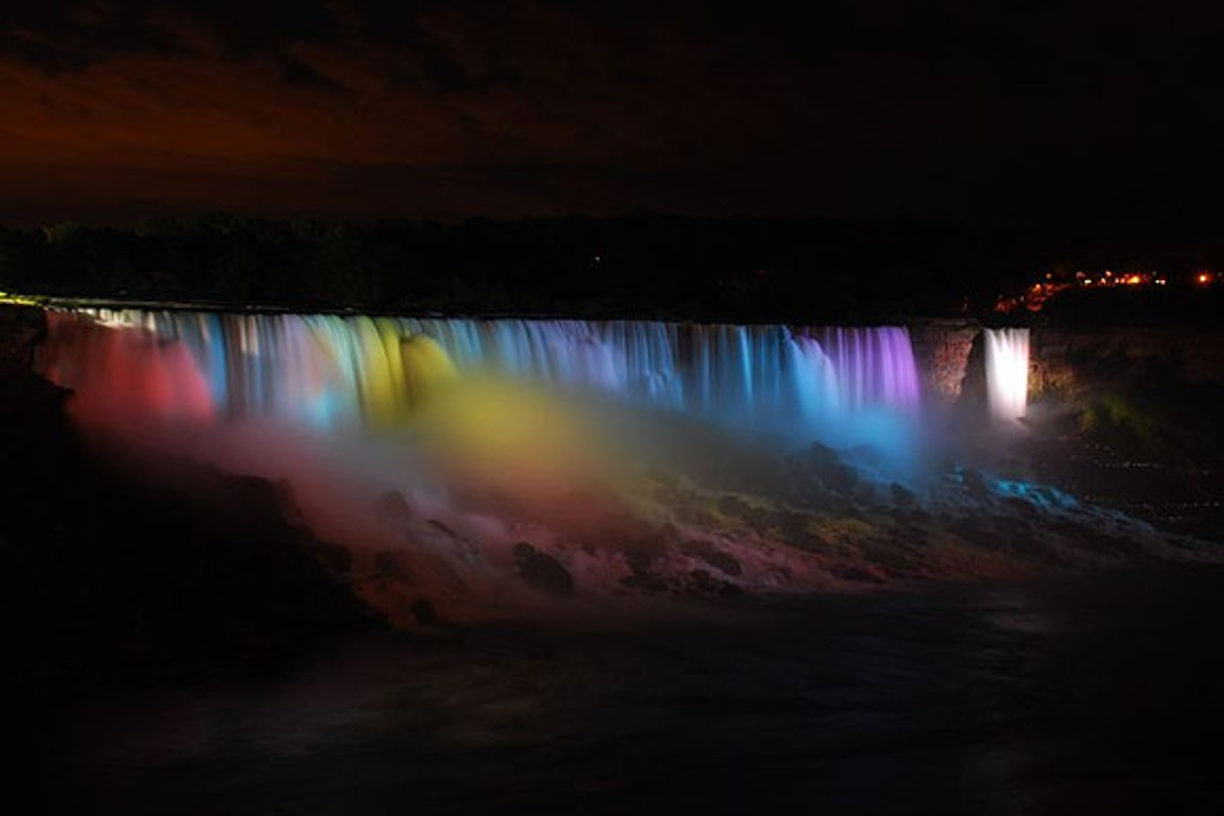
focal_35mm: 48
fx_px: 1632
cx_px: 612
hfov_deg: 41.1
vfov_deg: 28.1
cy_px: 408
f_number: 8
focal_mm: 32
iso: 100
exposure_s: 14
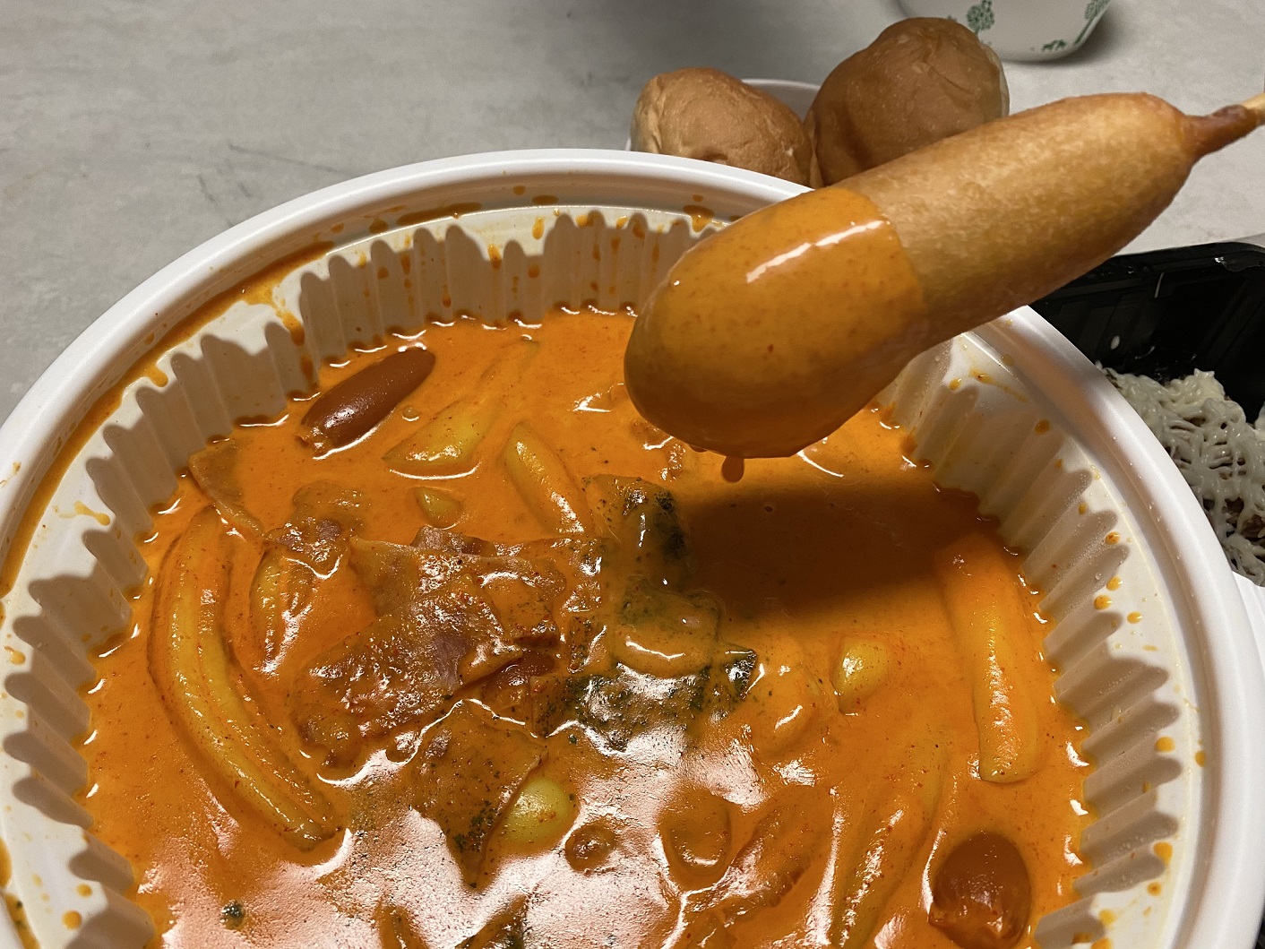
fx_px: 950
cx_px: 632
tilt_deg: -52.9
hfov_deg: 67.3
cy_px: 474
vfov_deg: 53.1
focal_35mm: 26
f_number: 1.8
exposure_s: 1/60
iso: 160
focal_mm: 4.25
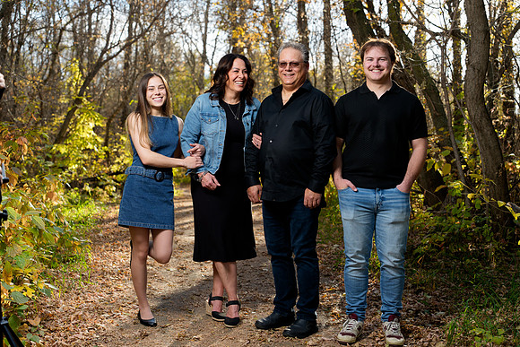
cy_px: 174
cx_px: 260
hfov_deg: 39.6
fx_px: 722
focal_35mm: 50
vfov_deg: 27.0
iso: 400
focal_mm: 50
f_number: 3.5
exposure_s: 1/160
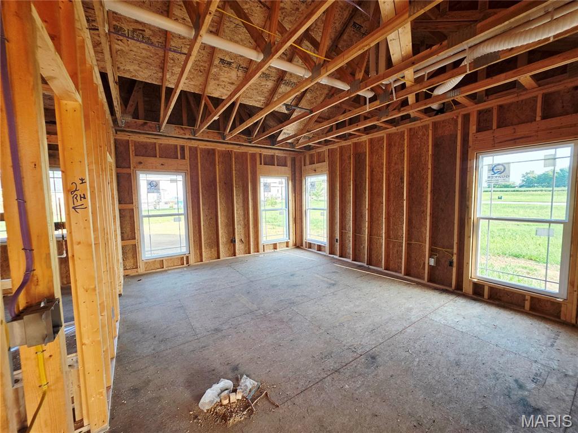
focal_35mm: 13
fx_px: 217
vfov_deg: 89.9
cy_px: 216
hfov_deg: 106.2
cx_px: 289
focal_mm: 2.2
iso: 80
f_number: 1.9
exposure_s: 1/120
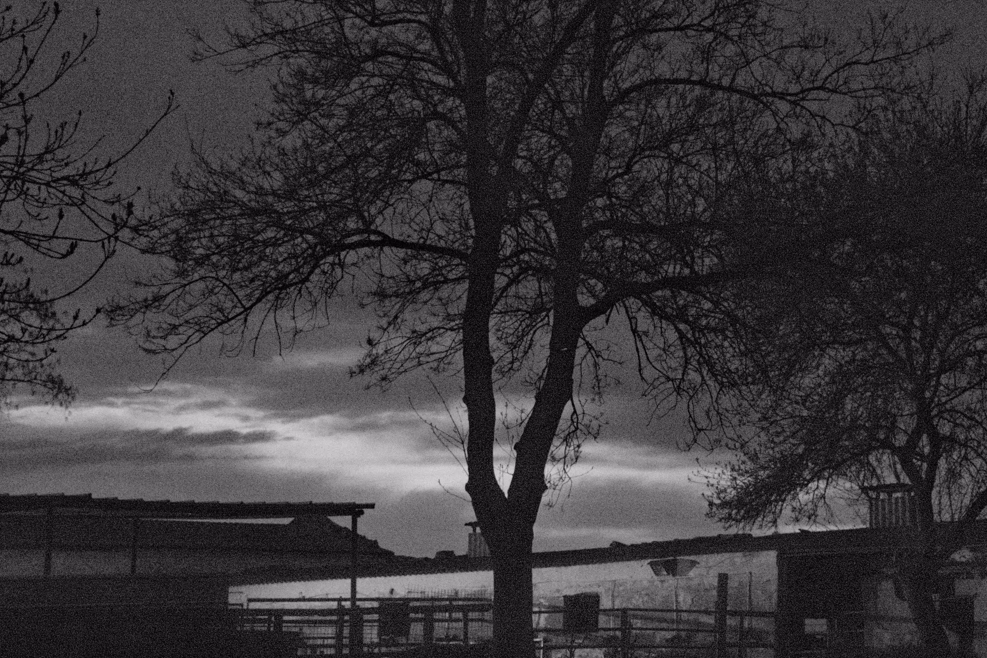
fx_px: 2166
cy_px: 278
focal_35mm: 79
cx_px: 753
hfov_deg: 25.3
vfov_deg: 17.3
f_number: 5.6
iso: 25600
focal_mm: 30
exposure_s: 1/125
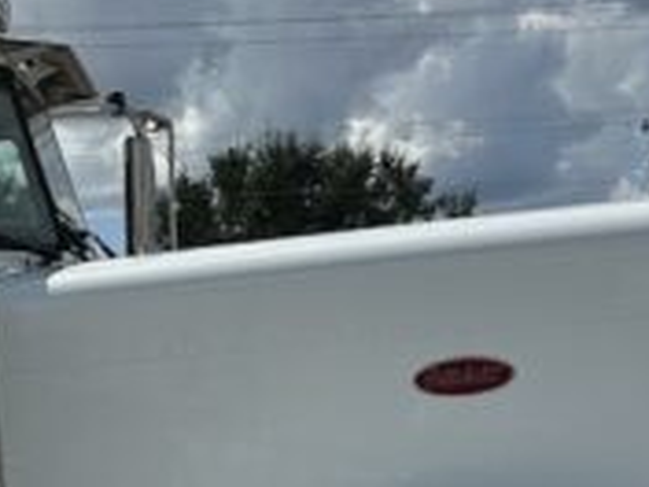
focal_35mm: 105
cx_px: -254
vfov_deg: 13.9
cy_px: 502
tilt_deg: +1.9
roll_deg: +7.5
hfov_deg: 17.3
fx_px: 1969
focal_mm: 6.86
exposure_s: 1/8929
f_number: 1.78
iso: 80
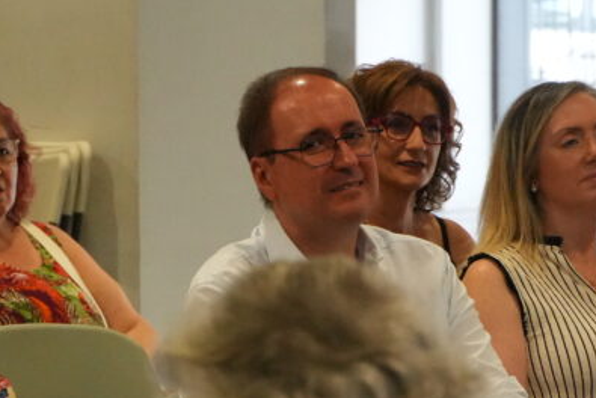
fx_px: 4826
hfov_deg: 7.1
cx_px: 94
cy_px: 488
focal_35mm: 291
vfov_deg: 4.7
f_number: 5.6
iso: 5000
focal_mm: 75
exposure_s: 1/125
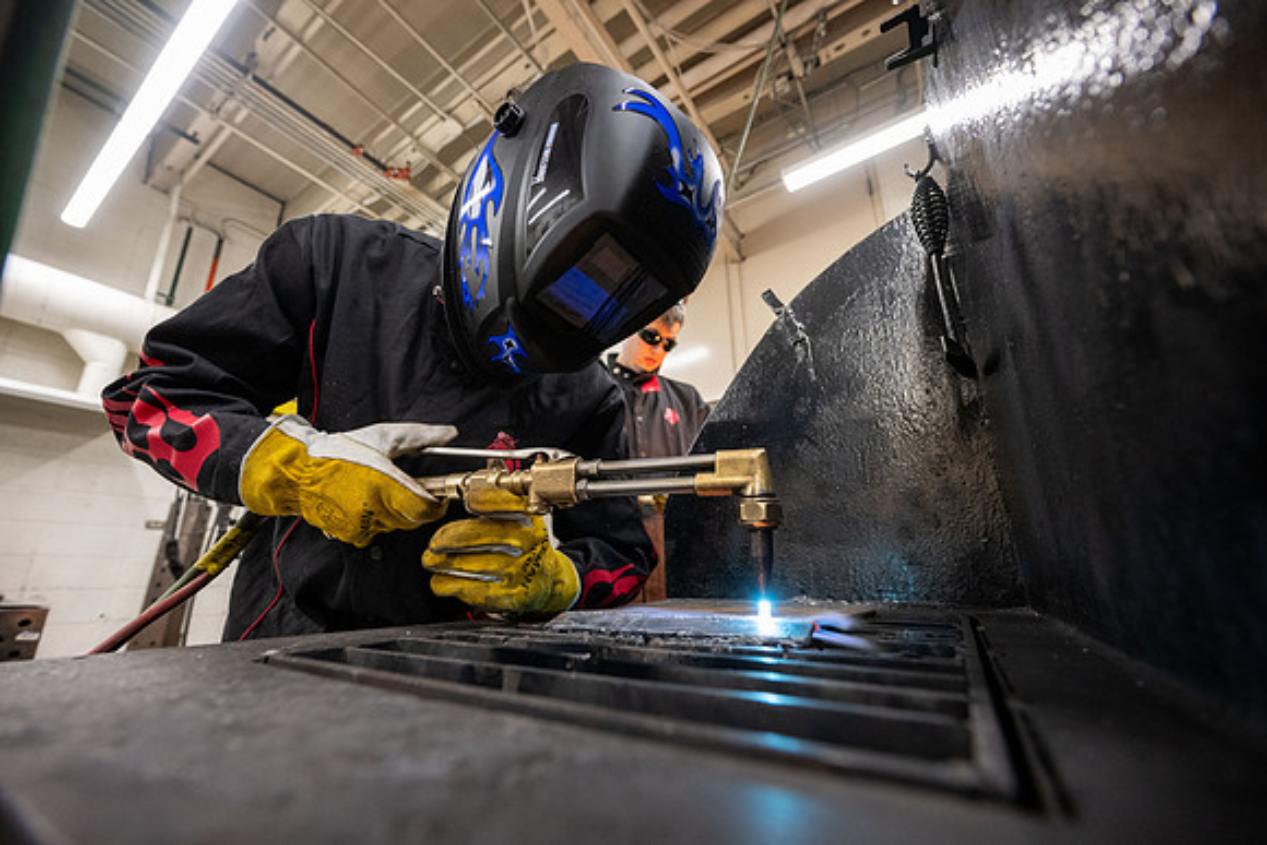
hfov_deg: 104.2
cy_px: 422
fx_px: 493
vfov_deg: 81.2
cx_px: 634
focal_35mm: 14
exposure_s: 1/125
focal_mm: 14
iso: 2500
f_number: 4
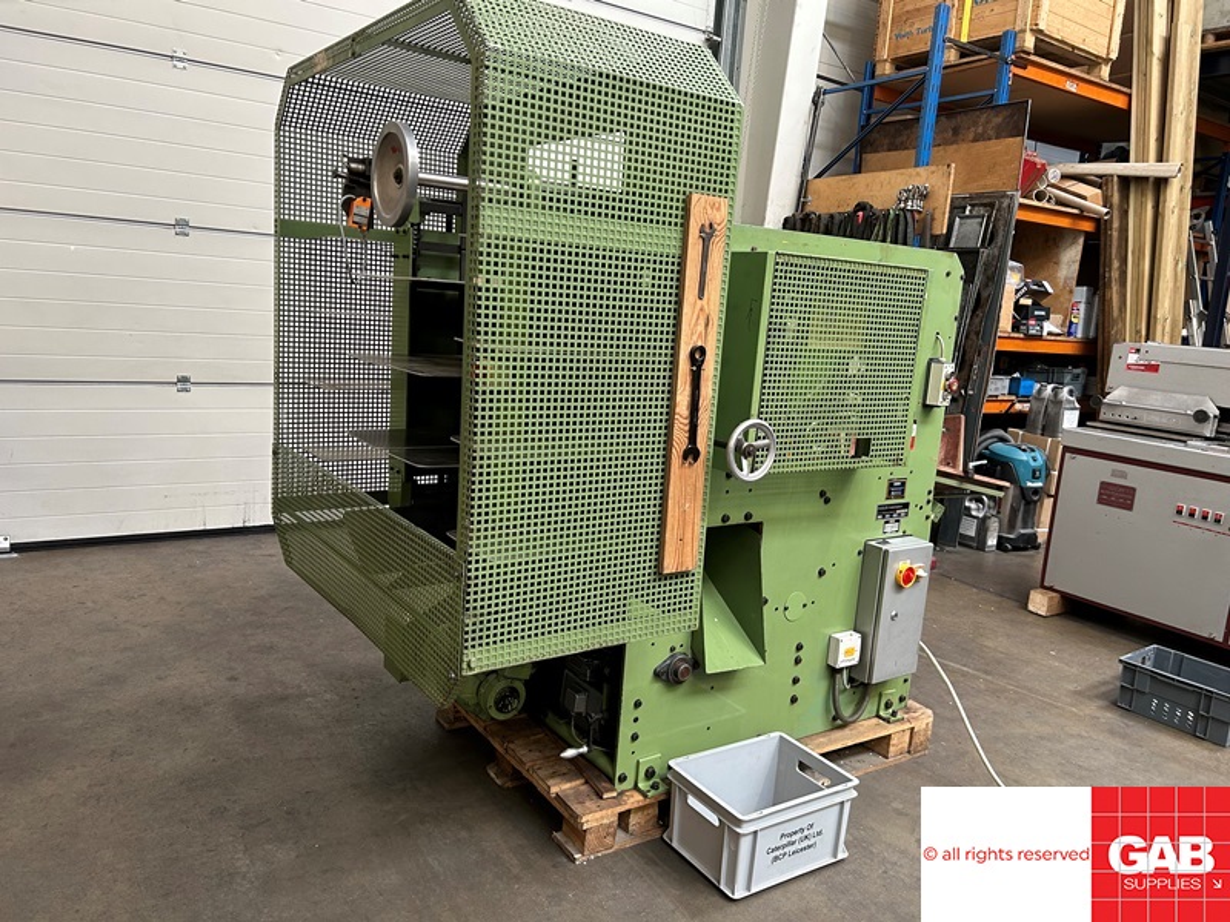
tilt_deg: -10.2
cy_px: 461
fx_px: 924
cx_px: 615
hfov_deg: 67.3
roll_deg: -3.8
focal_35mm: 26
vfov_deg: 53.1
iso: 100
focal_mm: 5.7
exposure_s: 1/50
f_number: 1.5
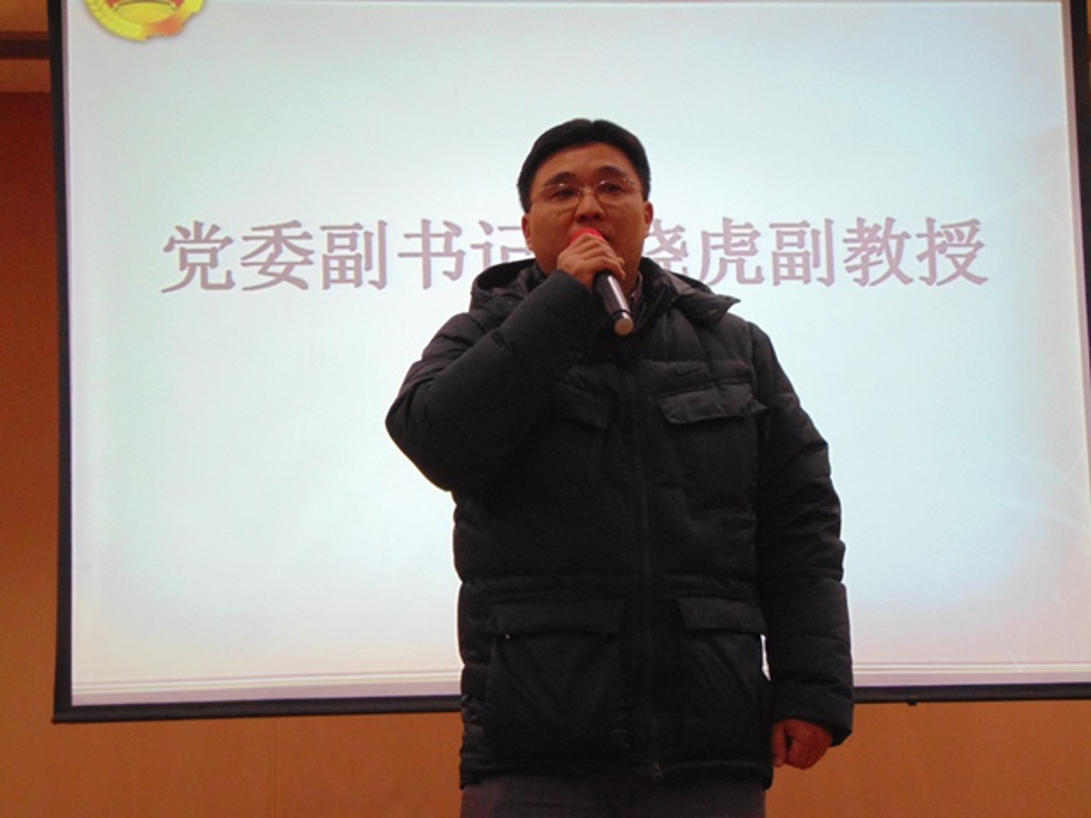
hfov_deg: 18.2
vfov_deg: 13.7
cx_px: 546
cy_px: 409
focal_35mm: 108
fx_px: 3404
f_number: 3.9
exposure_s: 1/30
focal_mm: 19.4
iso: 400
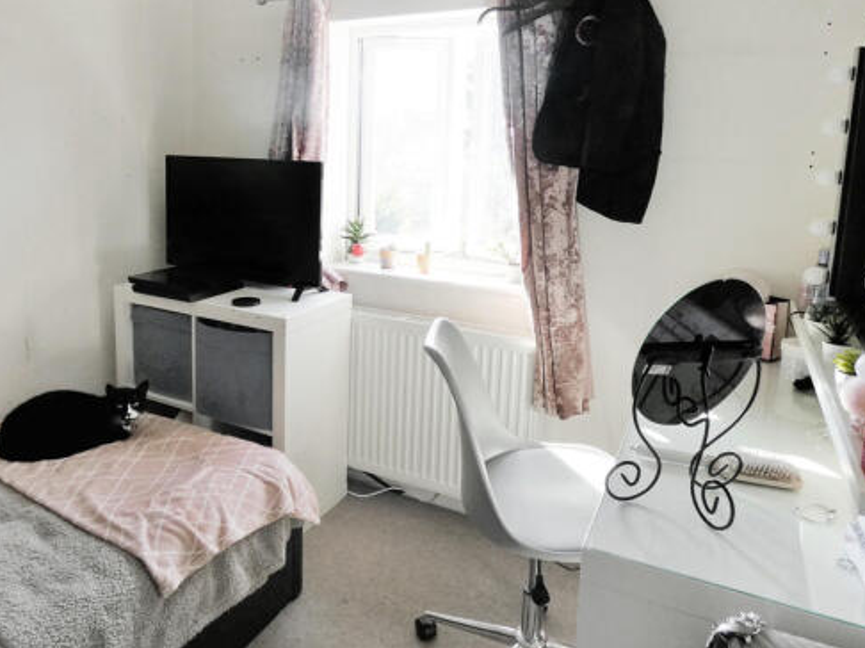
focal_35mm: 24
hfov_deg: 71.2
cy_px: 327
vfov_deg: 56.8
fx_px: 599
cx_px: 369
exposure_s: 1/100
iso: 80
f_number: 2.8
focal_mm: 3.6
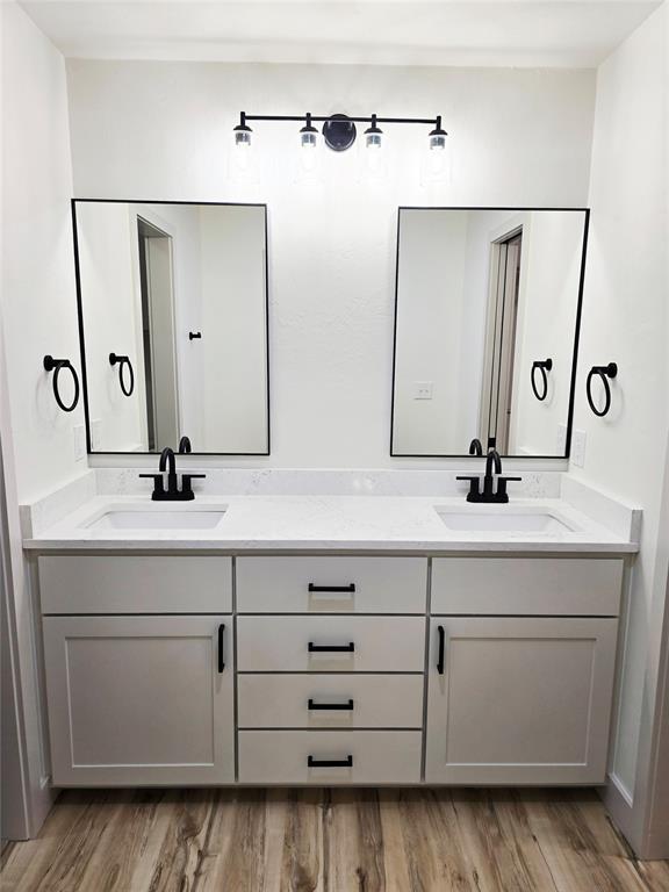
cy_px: 446
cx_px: 334
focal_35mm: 23
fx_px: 593
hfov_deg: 58.9
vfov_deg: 73.9
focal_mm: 6.3
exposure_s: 1/120
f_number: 1.7
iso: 25
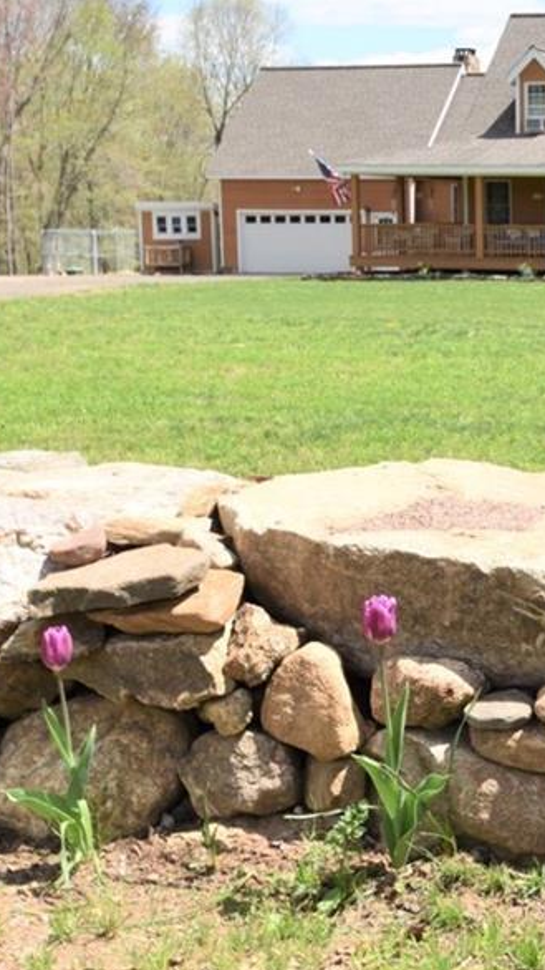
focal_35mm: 66
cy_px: 458
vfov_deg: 31.9
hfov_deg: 16.5
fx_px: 1696
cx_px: 828
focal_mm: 24
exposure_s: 1/200
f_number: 7.1
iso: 100
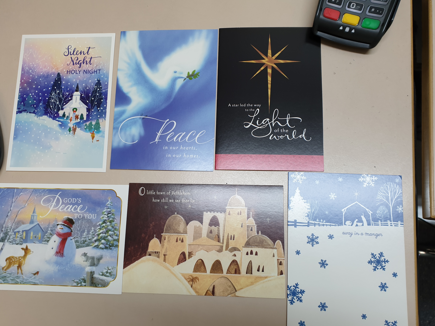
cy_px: 182
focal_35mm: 29
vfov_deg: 48.1
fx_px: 364
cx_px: 205
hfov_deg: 61.6
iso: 64
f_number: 2.4
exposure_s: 1/50
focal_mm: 4.3
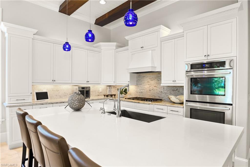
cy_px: 84
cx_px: 125
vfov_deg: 59.5
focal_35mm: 21
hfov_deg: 81.2
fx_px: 146
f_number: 8
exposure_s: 1/5
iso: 200
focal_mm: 14
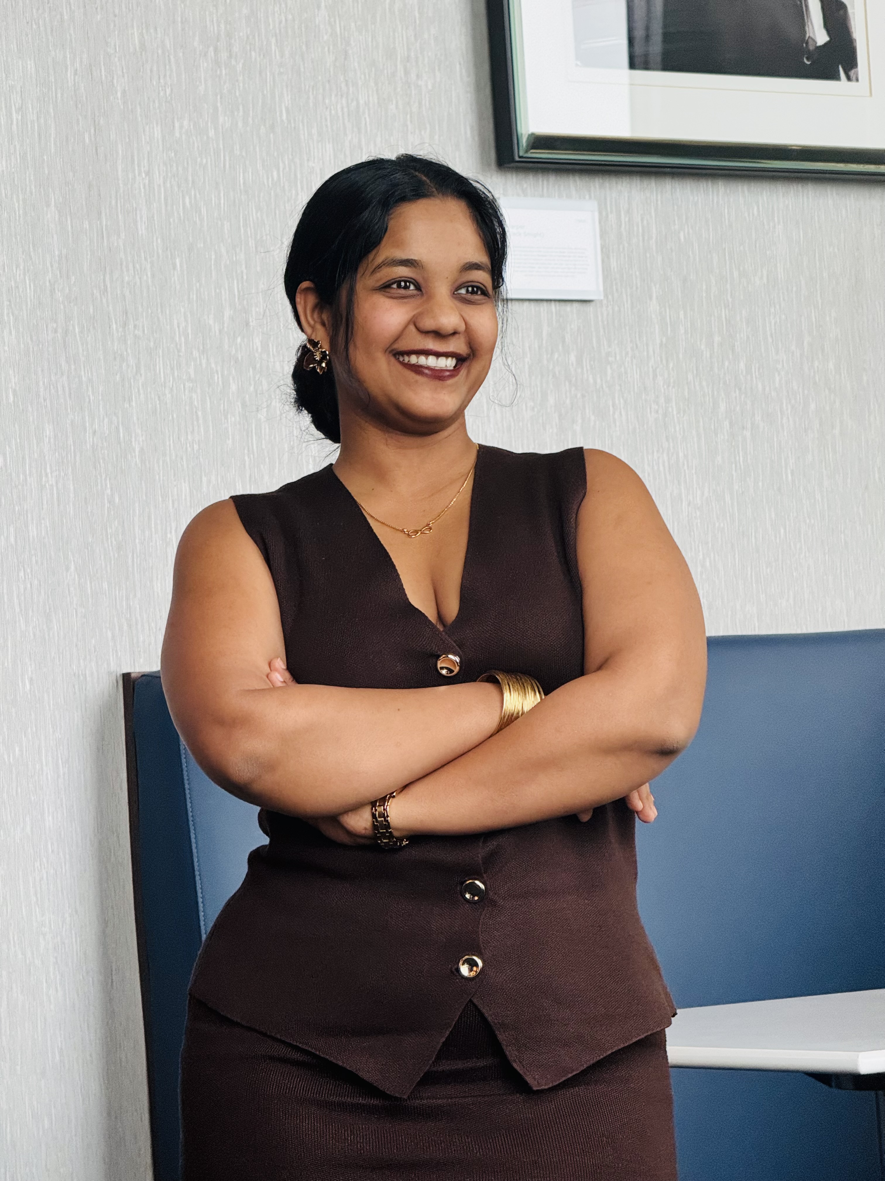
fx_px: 4091
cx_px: 442
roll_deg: +3.9
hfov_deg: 12.3
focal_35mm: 120
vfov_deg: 16.4
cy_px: 590
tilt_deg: +2.4
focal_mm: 15.66
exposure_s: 1/120
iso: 250
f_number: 2.8
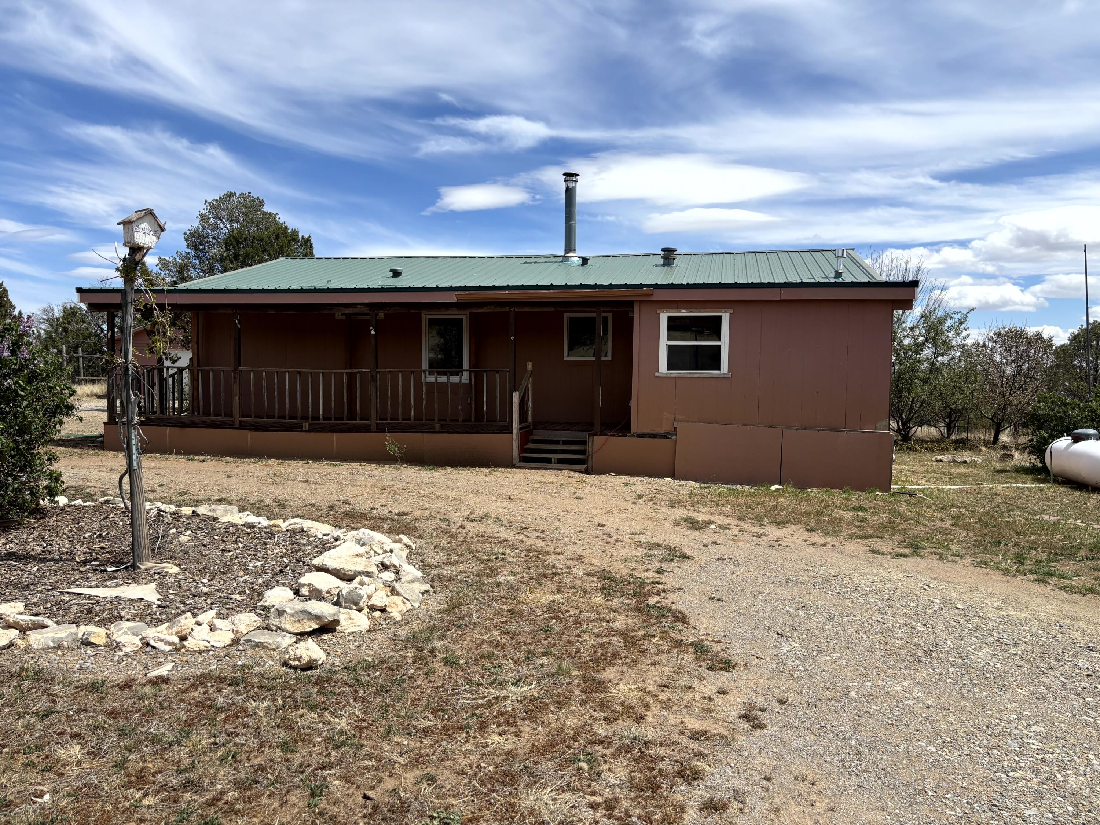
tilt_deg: -3.2
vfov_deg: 53.1
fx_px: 826
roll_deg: -0.1
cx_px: 550
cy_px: 412
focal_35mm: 26
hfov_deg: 67.3
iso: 50
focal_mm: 5.96
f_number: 1.6
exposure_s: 1/4854
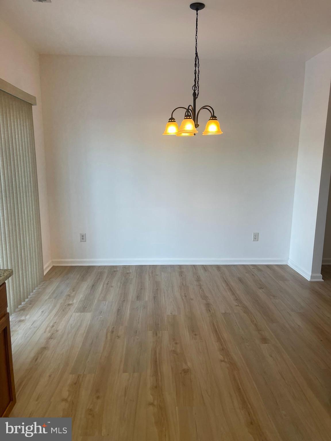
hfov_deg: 54.9
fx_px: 319
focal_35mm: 25
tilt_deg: -10.2
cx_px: 166
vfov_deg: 69.4
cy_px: 220
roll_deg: -0.5
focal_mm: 5.1
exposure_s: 1/120
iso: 50
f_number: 1.6
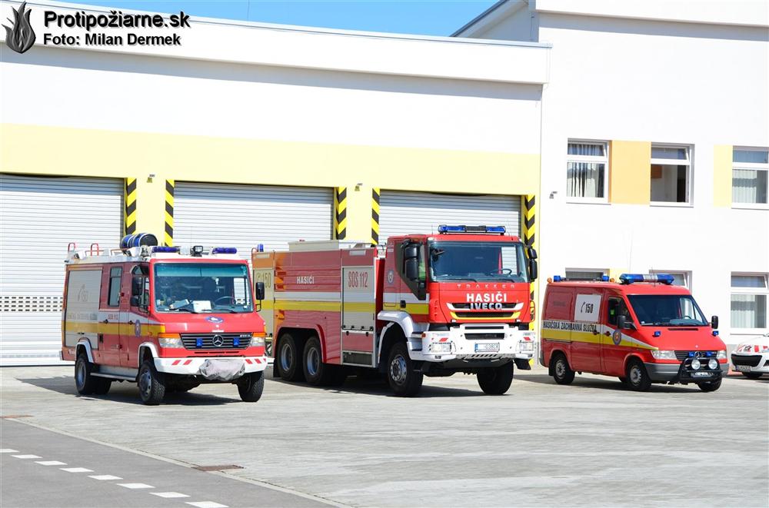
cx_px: 384
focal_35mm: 78
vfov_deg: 17.4
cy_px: 254
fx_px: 1662
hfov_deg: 26.1
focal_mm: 52
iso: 200
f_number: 9
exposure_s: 1/320
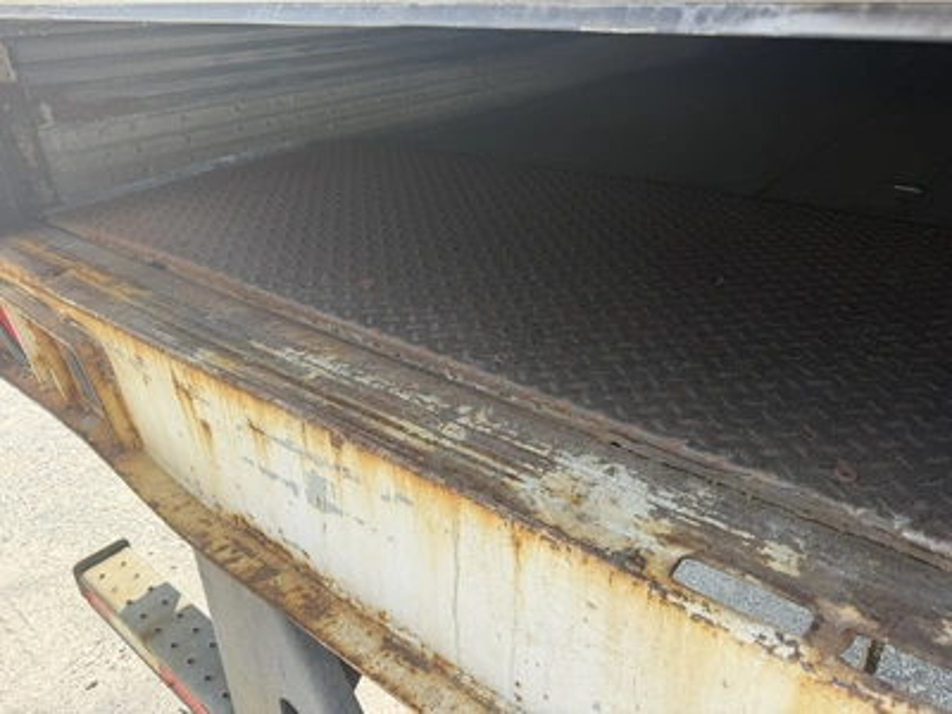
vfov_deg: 56.8
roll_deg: +2.0
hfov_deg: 71.6
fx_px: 660
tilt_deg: -28.5
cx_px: 476
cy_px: 357
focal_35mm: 24
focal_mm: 6.76
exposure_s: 1/683
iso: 80
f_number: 1.78
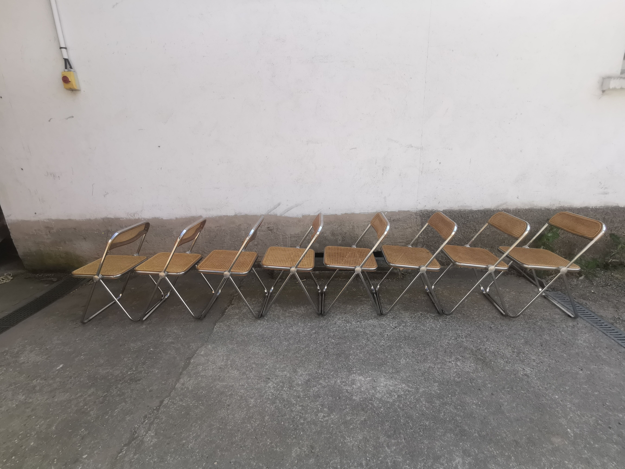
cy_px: 234
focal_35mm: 17
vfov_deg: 74.7
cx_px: 312
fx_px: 307
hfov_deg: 91.0
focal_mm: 2.26
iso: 50
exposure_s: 1/259
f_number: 2.2
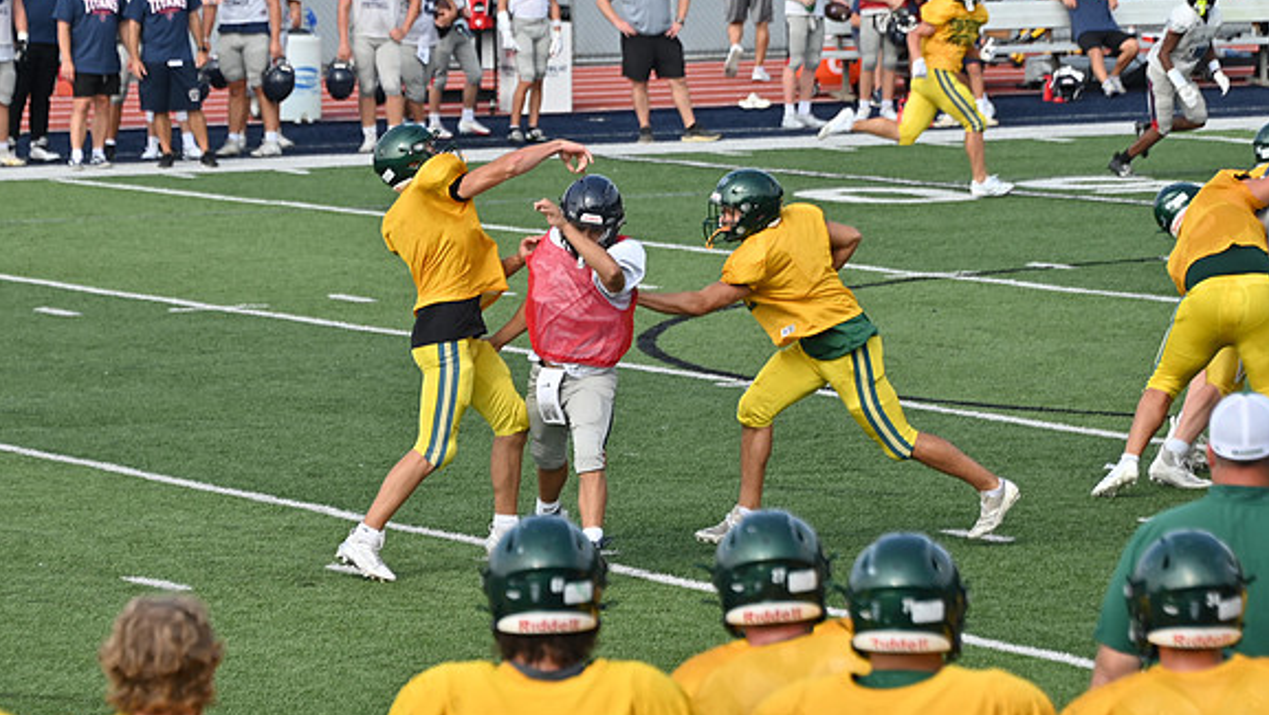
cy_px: 342
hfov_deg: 7.2
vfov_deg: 4.1
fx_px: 10098
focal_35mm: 300
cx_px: 633
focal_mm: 190
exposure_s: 1/800
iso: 200
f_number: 5.6
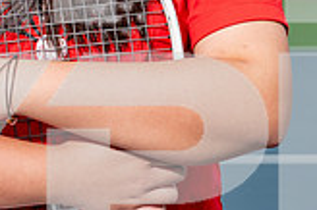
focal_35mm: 195
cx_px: 15
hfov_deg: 10.5
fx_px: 1715
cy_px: -78
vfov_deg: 6.9
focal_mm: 55
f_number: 4
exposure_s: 1/1250
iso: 100
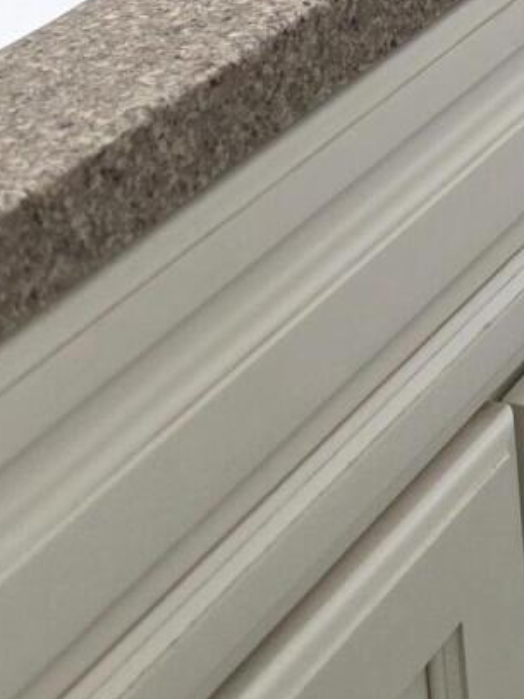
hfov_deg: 11.8
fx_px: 2282
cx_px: 1043
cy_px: -562
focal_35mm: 113
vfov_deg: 15.1
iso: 200
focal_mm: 6.3
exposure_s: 1/120
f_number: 1.7
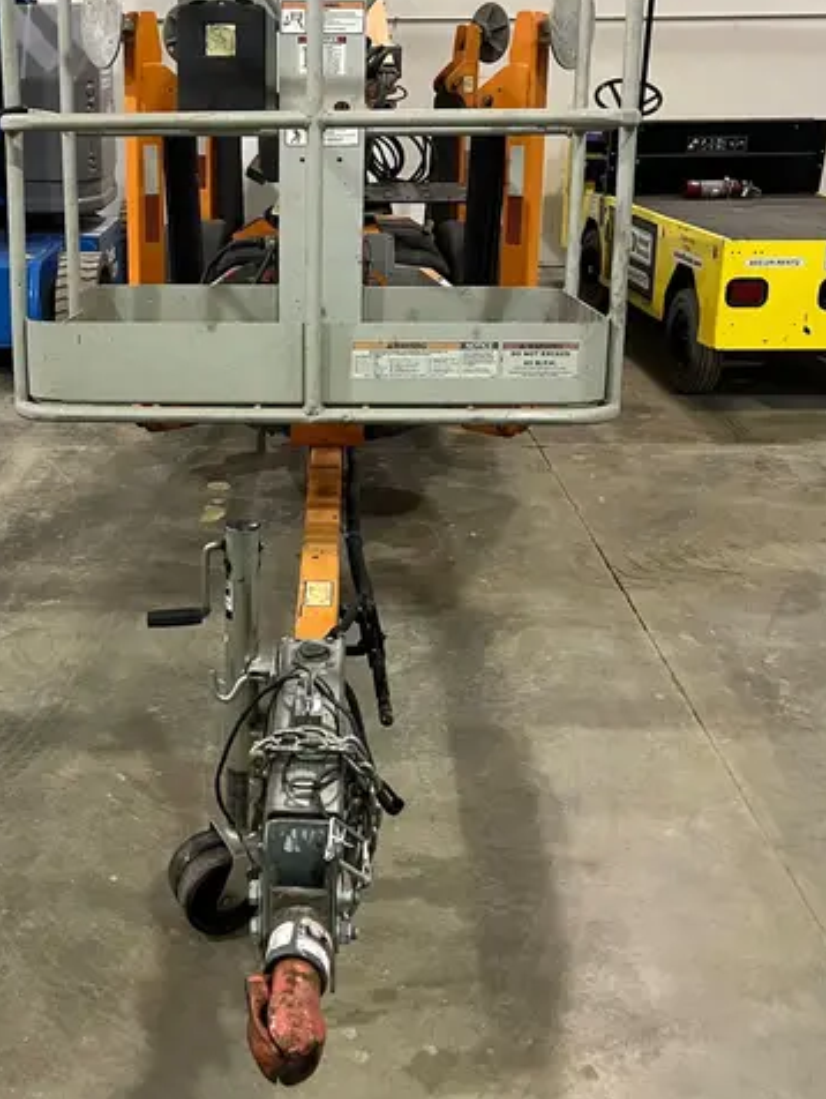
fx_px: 1270
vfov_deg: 46.5
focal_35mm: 40
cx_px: 288
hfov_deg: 35.7
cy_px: 433
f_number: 1.6
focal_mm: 5.1
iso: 500
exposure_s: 1/40
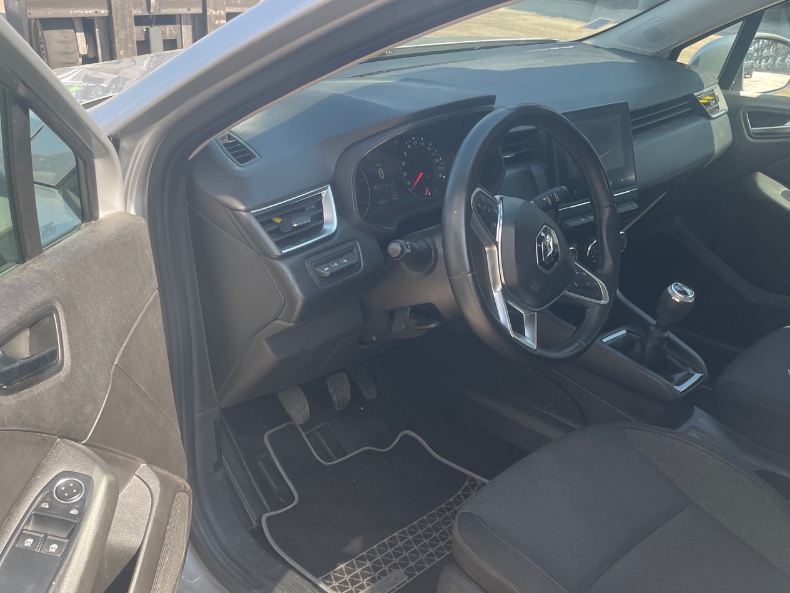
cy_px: 379
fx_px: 844
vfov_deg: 38.4
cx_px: 372
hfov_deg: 50.1
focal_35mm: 37
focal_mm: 4.2
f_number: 1.6
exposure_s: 1/275
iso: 32
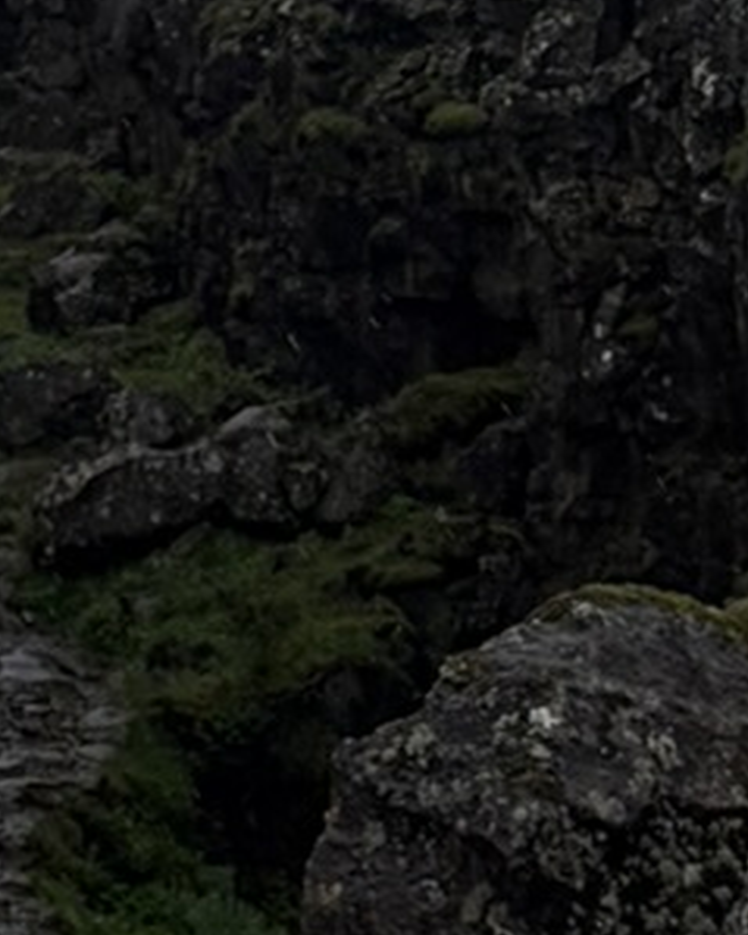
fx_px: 4817
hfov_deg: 8.6
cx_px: -526
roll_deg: -0.5
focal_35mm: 174
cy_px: -1229
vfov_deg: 9.9
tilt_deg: +8.7
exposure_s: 1/1155
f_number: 1.6
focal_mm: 5.96
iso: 50
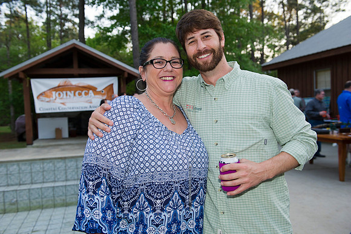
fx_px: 312
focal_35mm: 32
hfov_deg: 58.7
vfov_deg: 41.1
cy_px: 117
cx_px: 176
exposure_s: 1/160
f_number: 5
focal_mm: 32
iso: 640
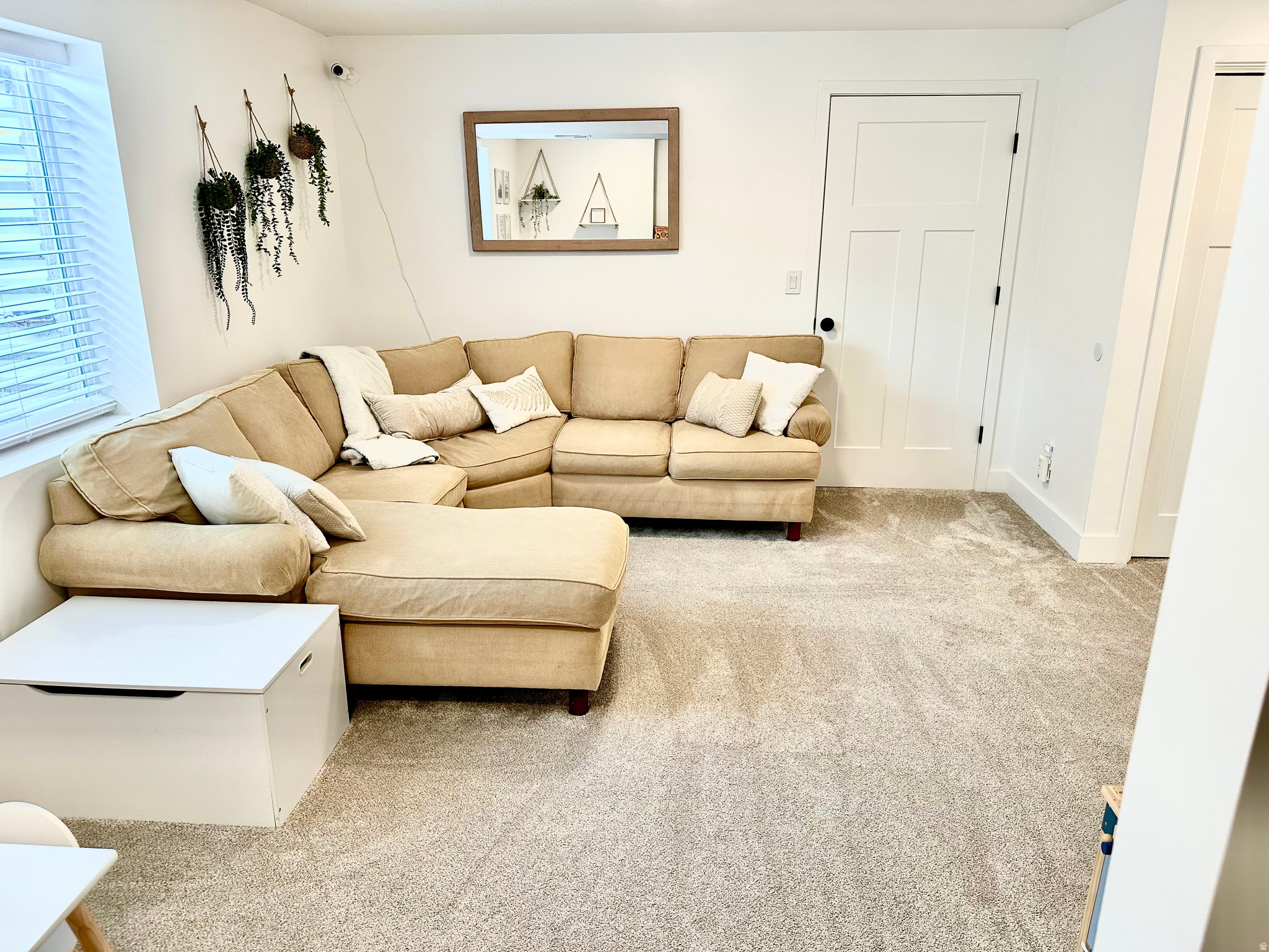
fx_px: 880
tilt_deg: -16.7
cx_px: 634
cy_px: 476
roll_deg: -0.4
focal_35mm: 24
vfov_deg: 56.8
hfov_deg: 71.6
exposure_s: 1/120
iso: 125
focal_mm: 6.86
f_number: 1.78
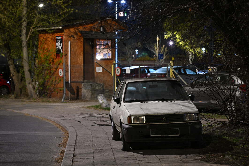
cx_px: 124
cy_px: 83
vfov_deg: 11.4
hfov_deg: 17.1
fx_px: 830
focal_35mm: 120
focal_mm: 120
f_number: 5
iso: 1600
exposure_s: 1/2.5
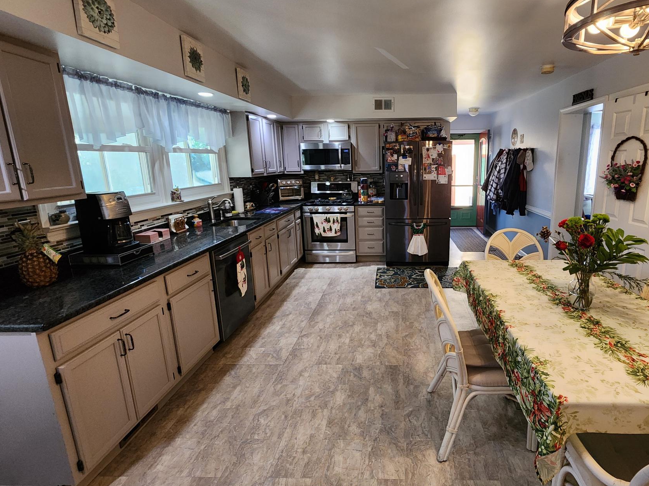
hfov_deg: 93.2
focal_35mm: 16
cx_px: 392
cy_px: 227
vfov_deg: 78.0
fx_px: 300
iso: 400
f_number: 2.2
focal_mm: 2.2
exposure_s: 1/60
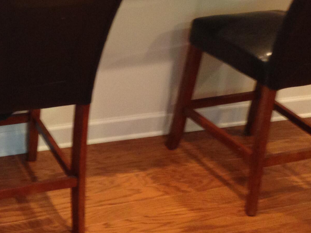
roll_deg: -2.4
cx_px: 23
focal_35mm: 83
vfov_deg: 17.6
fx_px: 746
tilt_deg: -19.2
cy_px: 30
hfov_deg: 22.9
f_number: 2.4
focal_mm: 4.12
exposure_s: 1/20
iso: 160
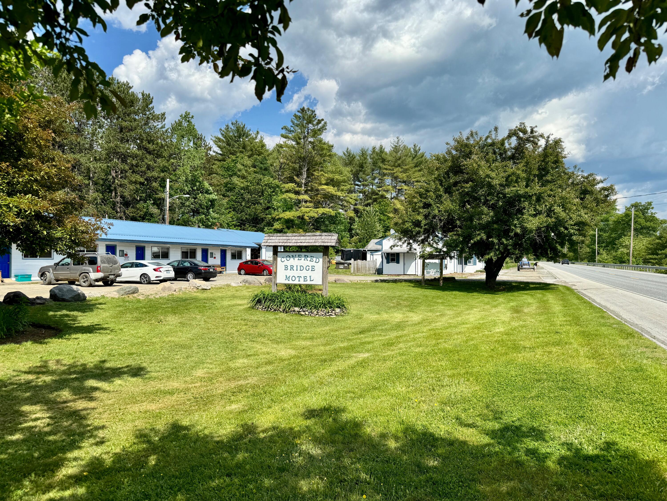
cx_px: 334
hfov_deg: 71.6
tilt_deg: +0.3
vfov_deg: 56.8
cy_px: 250
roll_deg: -1.1
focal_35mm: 24
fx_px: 462
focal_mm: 6.76
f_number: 1.78
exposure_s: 1/4950
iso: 80
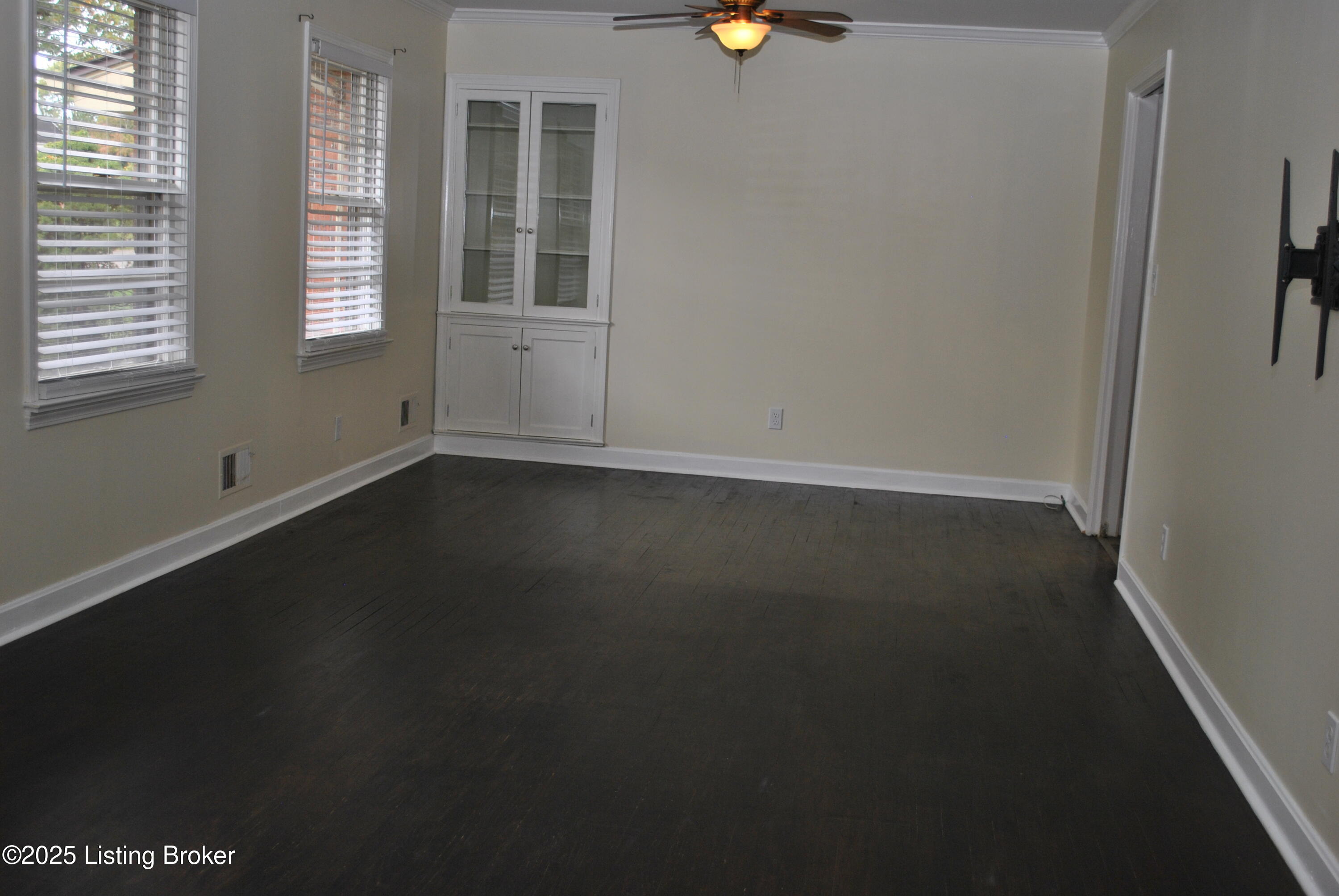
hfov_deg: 49.5
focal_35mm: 39
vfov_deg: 34.3
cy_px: 448
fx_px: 1452
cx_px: 670
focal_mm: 26
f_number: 4.2
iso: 200
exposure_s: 1/60
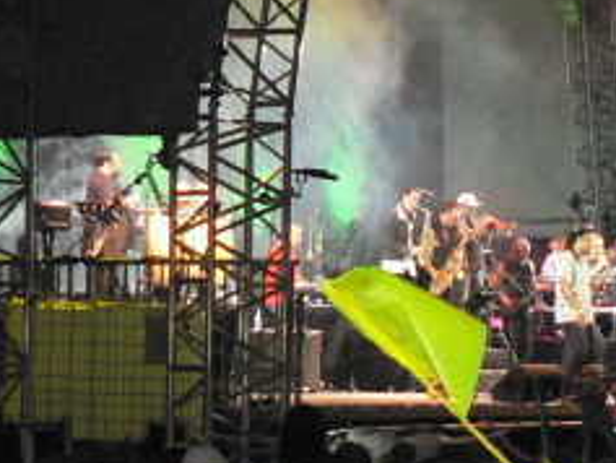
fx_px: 2083
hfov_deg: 16.6
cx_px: 528
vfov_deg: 12.6
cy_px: 386
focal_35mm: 117
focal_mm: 8.3
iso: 400
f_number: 2.8
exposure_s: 1/60
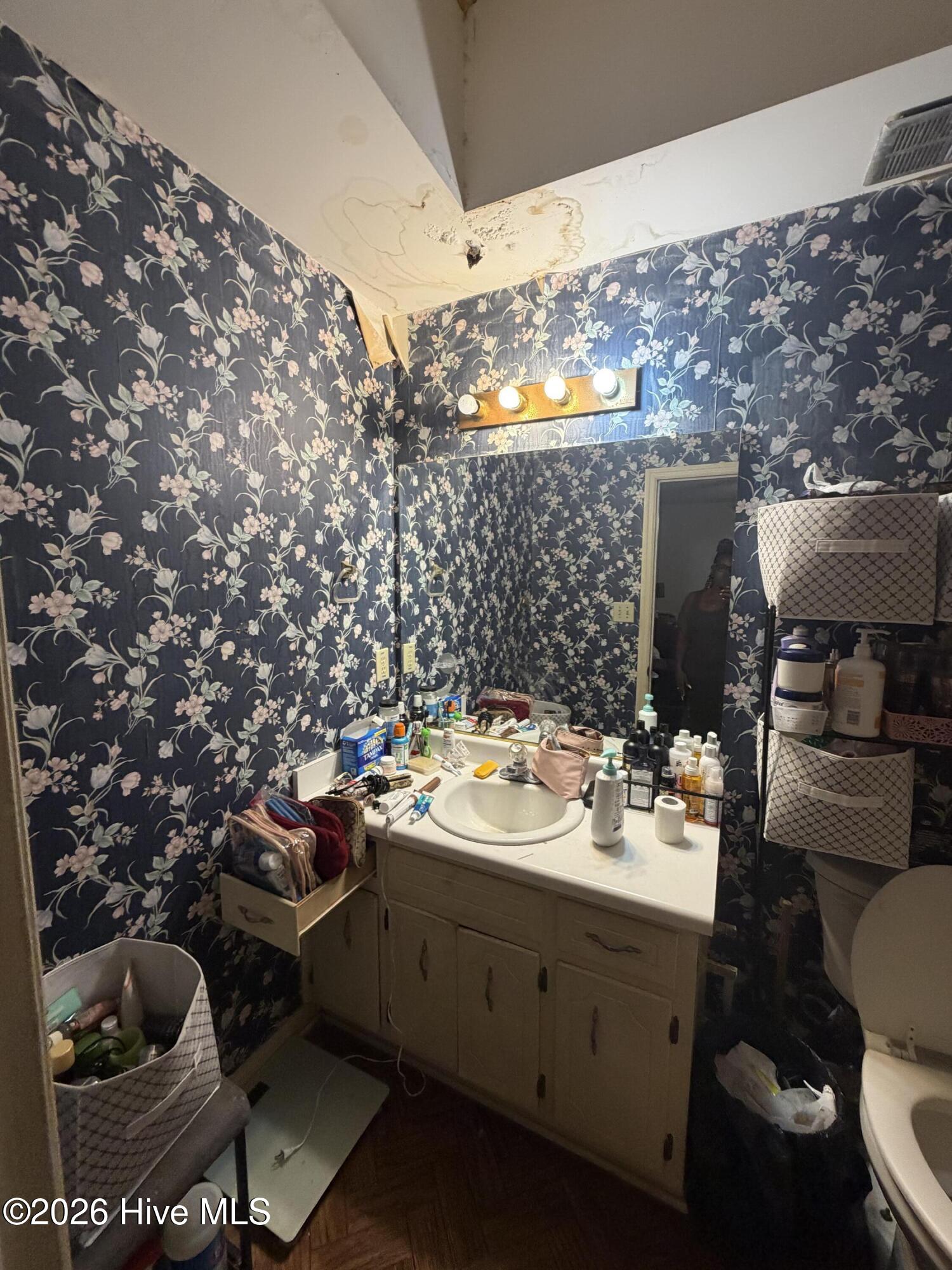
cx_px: 476
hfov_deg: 85.7
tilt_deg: -4.0
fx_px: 513
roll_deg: -0.5
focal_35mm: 14
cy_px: 635
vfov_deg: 102.1
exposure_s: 1/60
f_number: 2.2
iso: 250
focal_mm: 2.22
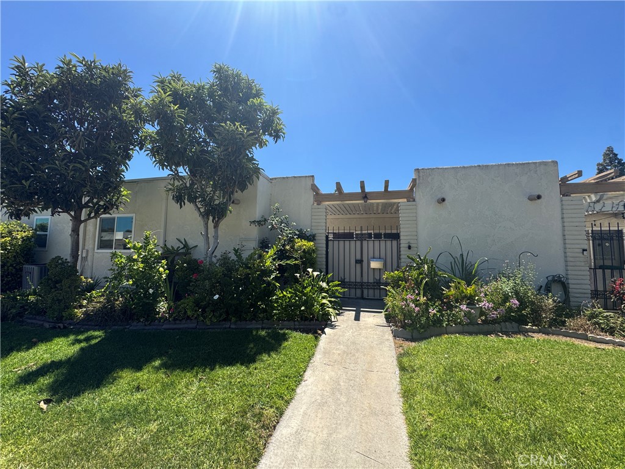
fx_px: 253
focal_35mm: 14
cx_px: 312
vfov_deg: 85.7
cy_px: 234
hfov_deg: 102.1
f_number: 2.2
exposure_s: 1/1323
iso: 50
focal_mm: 2.22
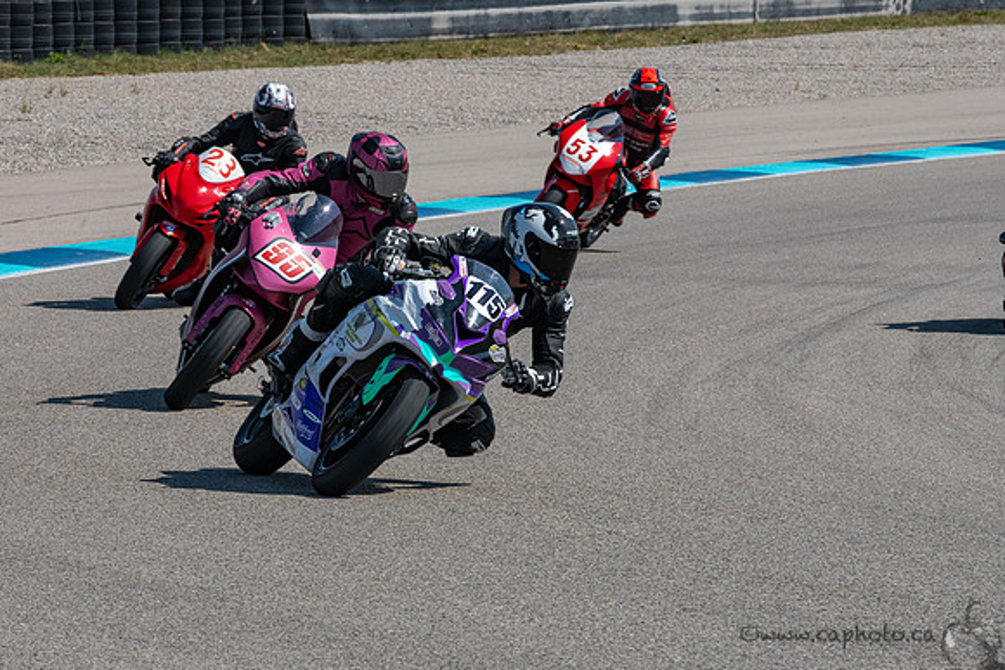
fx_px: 7382
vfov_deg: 5.2
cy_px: 393
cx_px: 341
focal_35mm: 264
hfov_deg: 7.8
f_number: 16
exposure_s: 1/800
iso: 560
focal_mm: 200
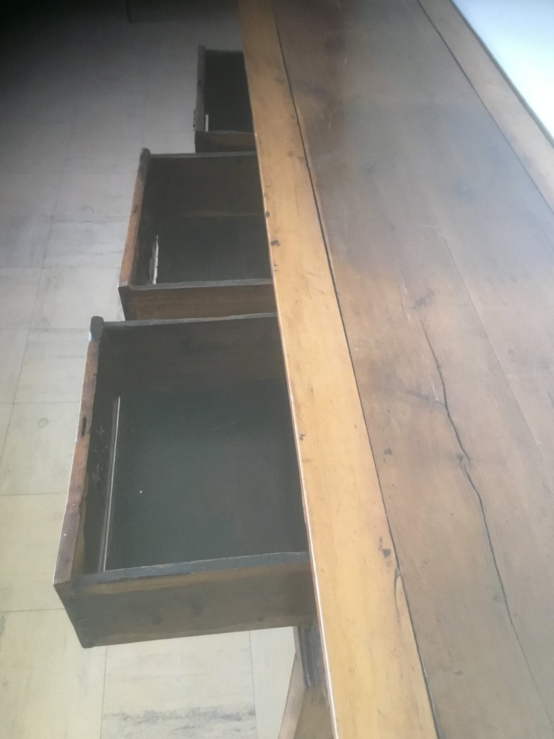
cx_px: 272
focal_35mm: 32
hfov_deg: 44.2
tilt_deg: -45.0
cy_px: 371
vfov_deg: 56.8
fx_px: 683
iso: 250
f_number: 2.4
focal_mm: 3.3
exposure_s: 1/33
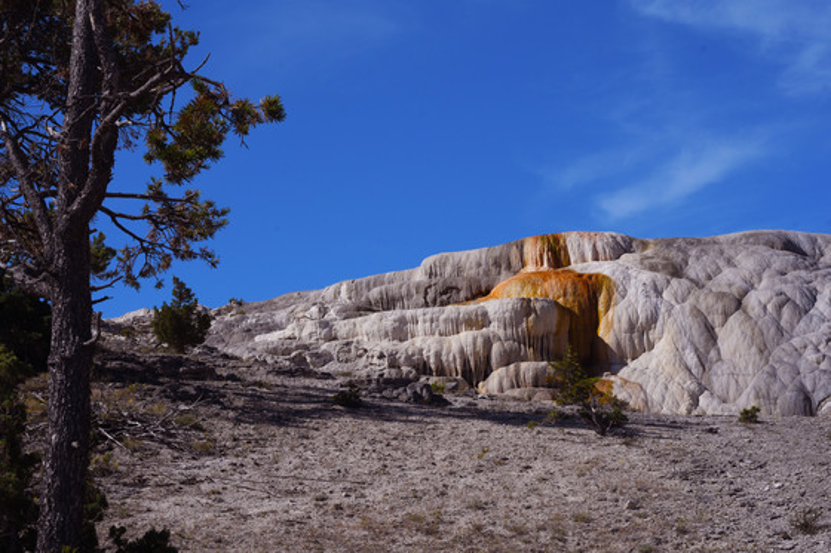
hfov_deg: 27.0
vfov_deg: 18.2
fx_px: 1731
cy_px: 276
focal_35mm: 75
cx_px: 416
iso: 250
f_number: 14
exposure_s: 1/200
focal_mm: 50
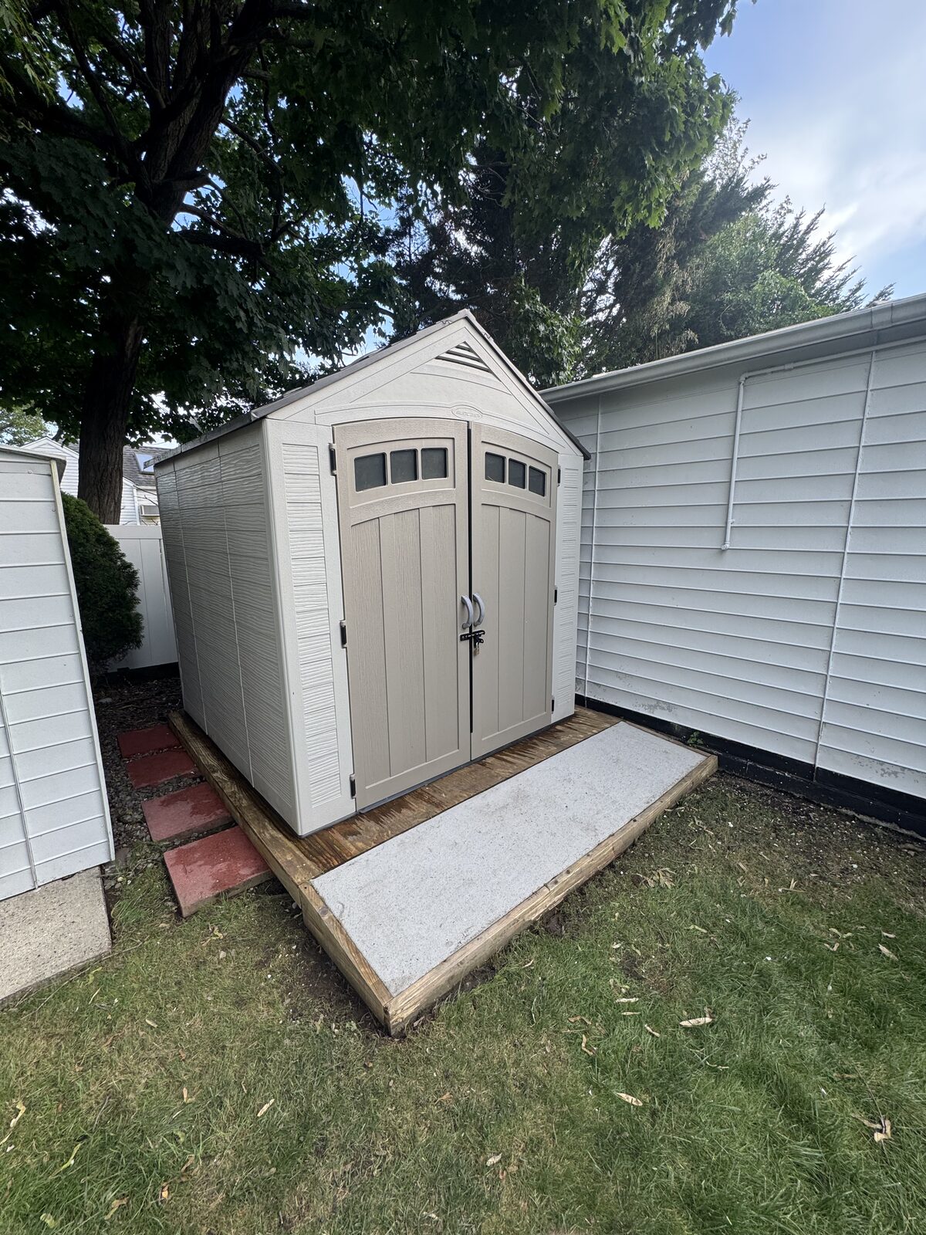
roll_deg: +1.7
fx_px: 499
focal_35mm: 14
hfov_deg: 85.7
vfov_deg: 102.1
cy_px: 618
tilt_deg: -10.5
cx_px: 463
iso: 40
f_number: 2.2
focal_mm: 2.22
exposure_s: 1/209
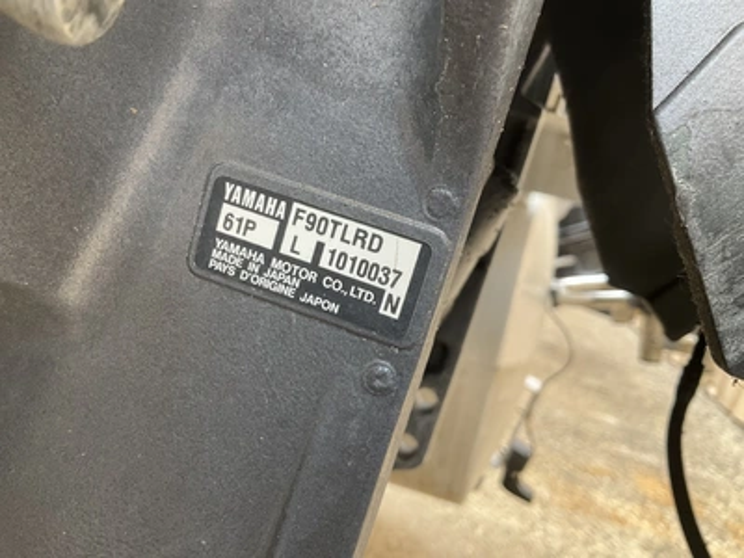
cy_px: 279
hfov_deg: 61.7
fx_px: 623
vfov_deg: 48.2
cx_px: 372
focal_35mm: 29
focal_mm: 3
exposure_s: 1/122
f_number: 1.8
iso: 32
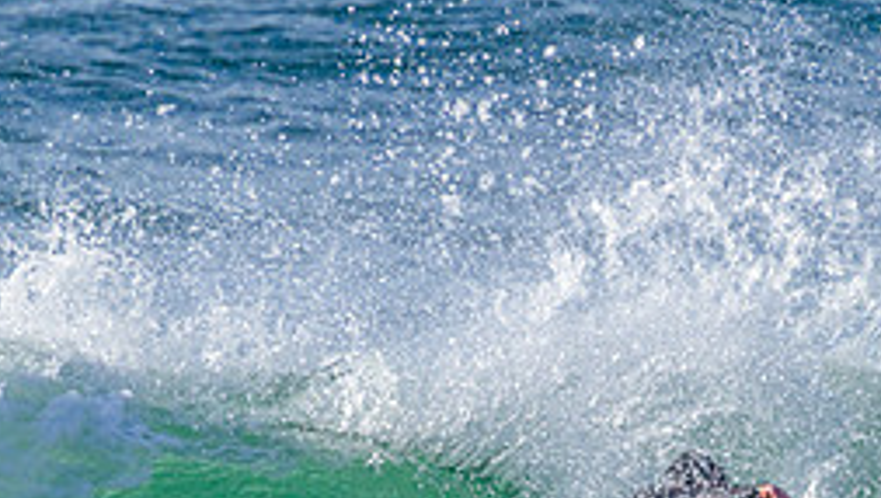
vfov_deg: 0.6
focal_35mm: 1919
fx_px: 44881
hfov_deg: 1.1
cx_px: 731
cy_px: 594
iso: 900
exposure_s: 1/2000
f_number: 11
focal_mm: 800
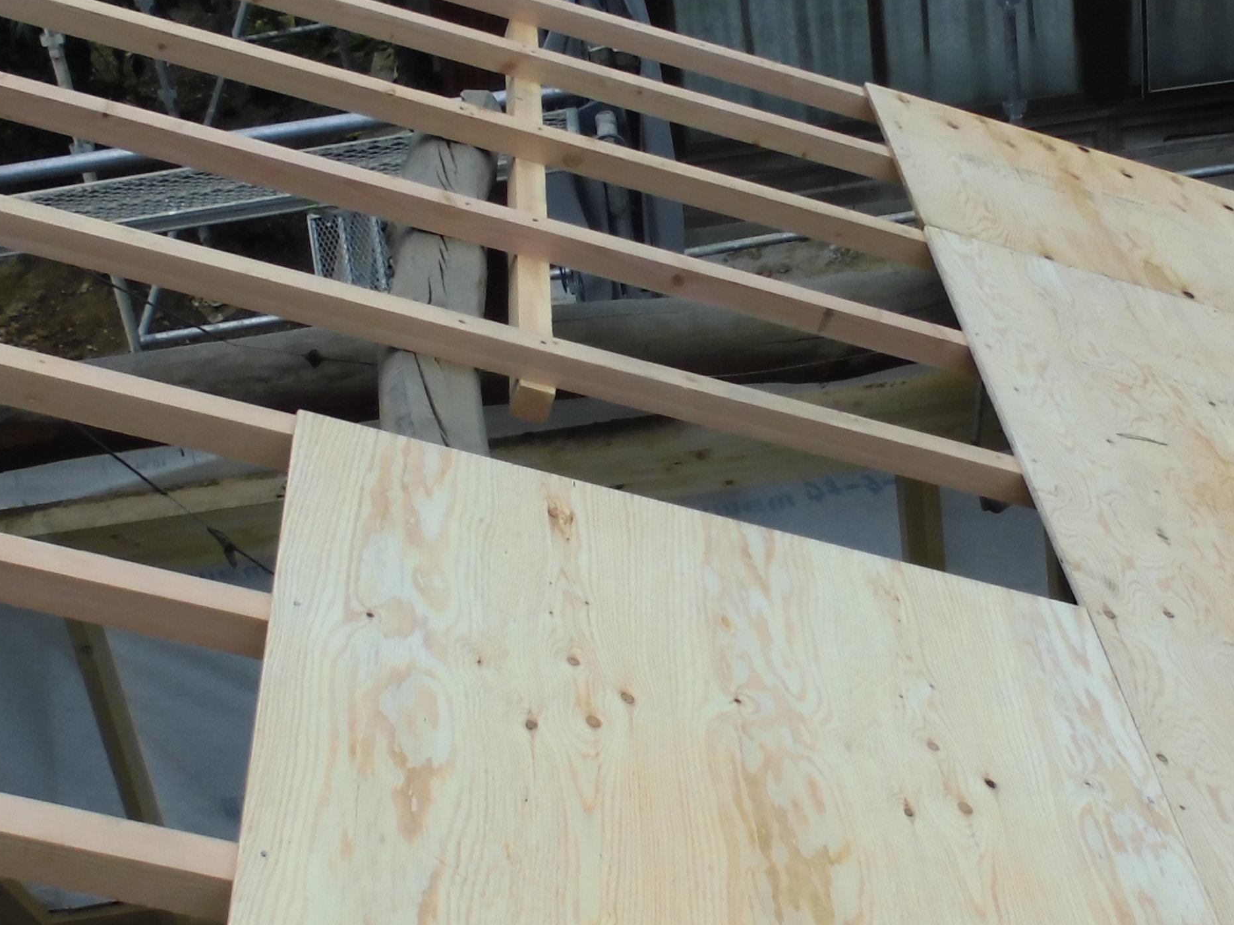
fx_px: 2281
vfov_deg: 22.9
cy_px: 499
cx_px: 634
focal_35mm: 64
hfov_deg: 30.3
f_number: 3.5
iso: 100
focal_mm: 4.6
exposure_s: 1/1000
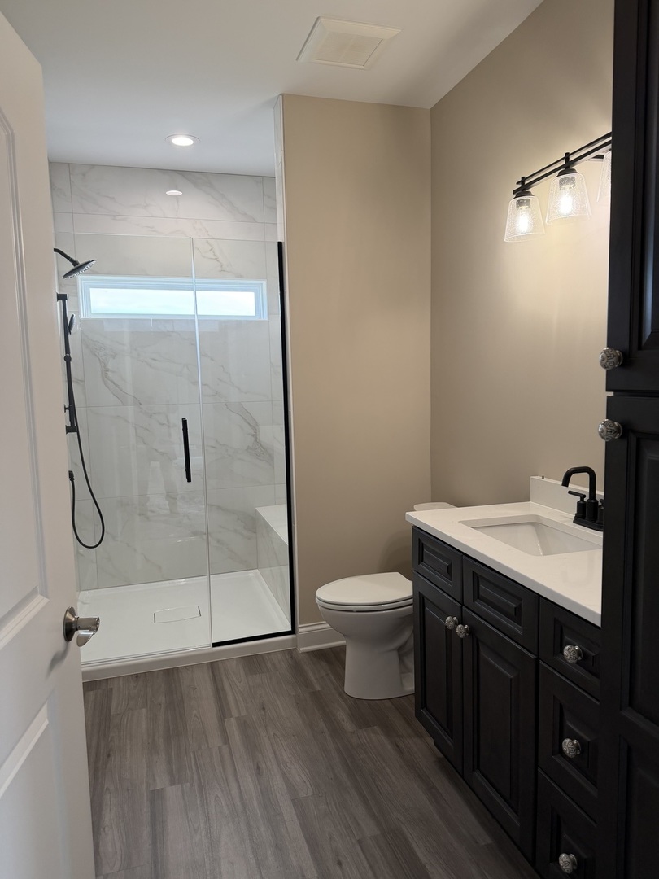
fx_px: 609
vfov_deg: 71.6
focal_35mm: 24
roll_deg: -0.1
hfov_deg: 56.8
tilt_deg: -6.7
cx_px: 330
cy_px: 440
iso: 125
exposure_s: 1/120
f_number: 1.78
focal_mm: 6.76
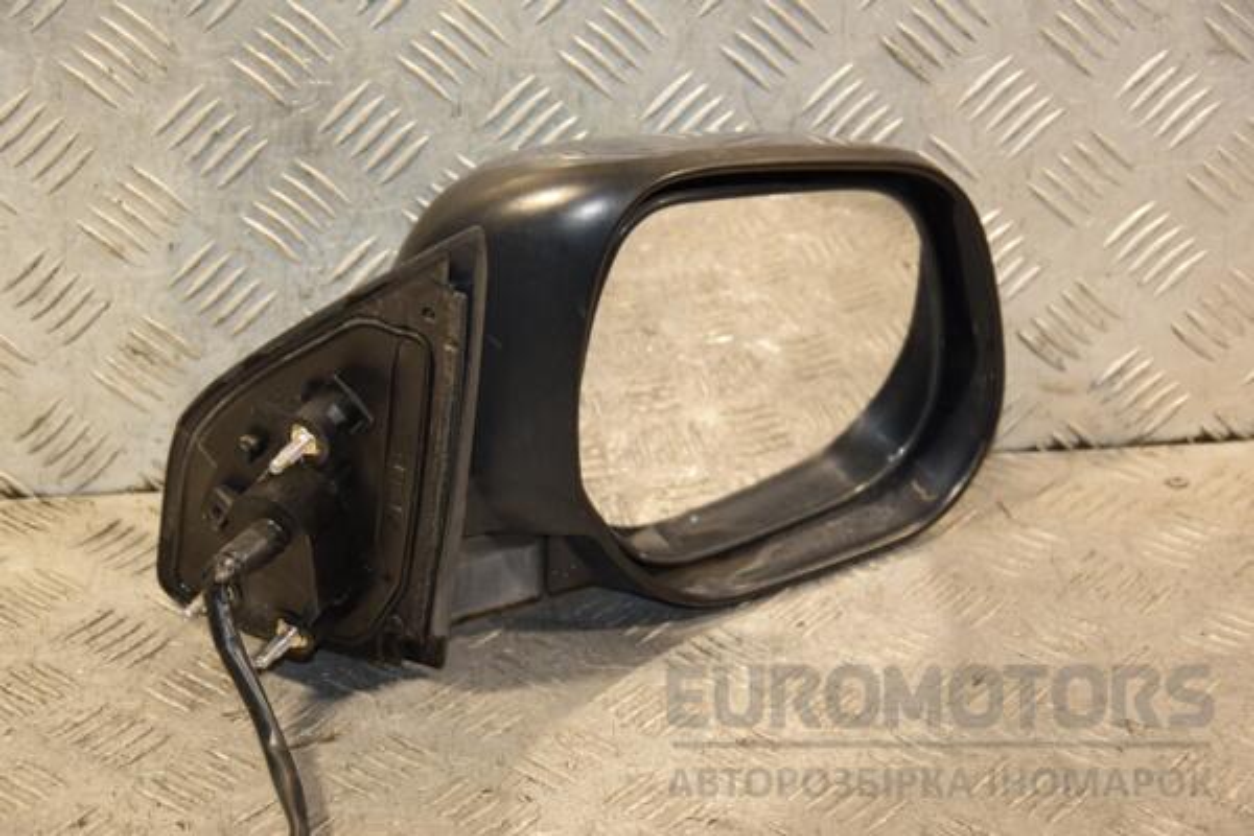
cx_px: 627
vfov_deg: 14.7
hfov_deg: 21.9
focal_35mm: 93
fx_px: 3239
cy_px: 418
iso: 800
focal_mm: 62
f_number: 5.3
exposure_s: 1/100
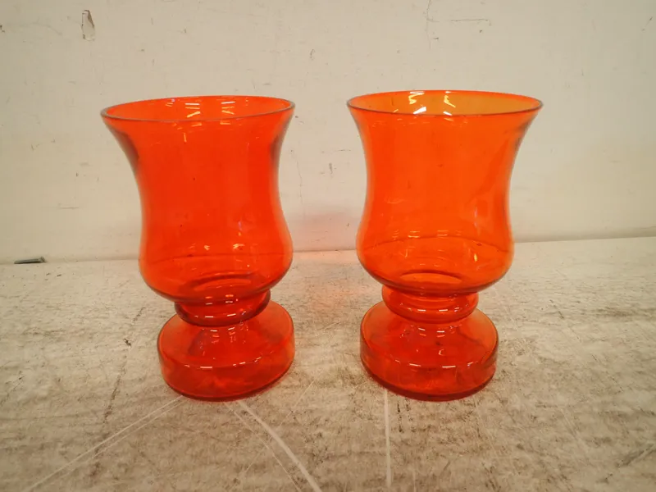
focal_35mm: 25
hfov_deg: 69.4
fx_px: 474
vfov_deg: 54.9
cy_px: 246
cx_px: 328
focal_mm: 4.5
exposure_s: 1/40
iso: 200
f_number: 2
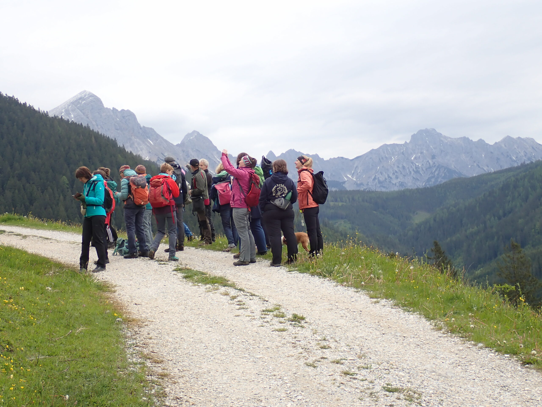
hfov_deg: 33.2
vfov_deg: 25.2
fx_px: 908
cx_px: 271
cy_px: 204
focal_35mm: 58
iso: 100
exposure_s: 1/400
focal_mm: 10.35
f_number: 3.5
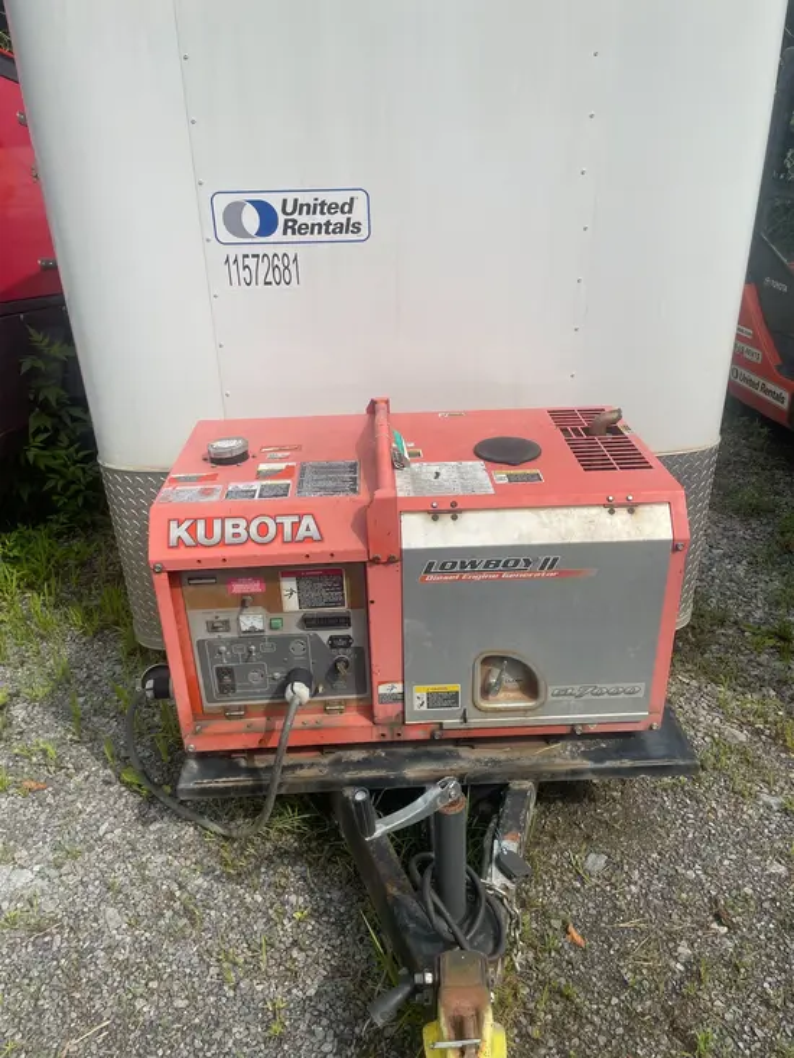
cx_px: 397
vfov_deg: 67.3
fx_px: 795
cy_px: 529
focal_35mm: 26
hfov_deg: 53.1
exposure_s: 1/4831
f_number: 1.6
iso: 32
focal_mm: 4.2
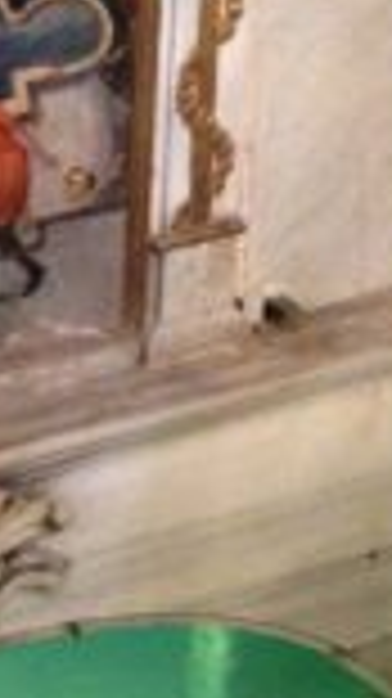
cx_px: 79
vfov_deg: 18.5
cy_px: 342
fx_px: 2147
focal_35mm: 116
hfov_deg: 10.4
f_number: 2.4
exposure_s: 1/15
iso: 640
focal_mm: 4.12
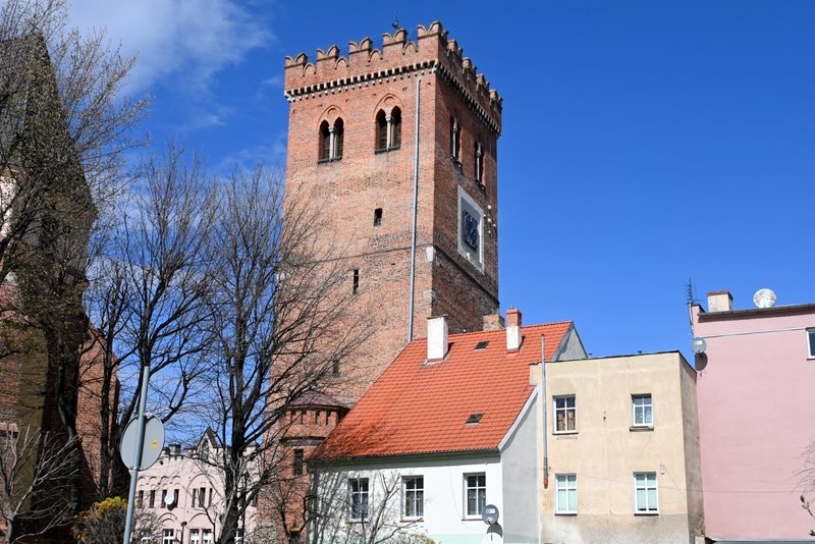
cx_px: 408
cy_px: 272
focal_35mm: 44
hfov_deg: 44.9
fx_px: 985
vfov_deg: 30.9
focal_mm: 29
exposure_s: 1/500
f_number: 8
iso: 100
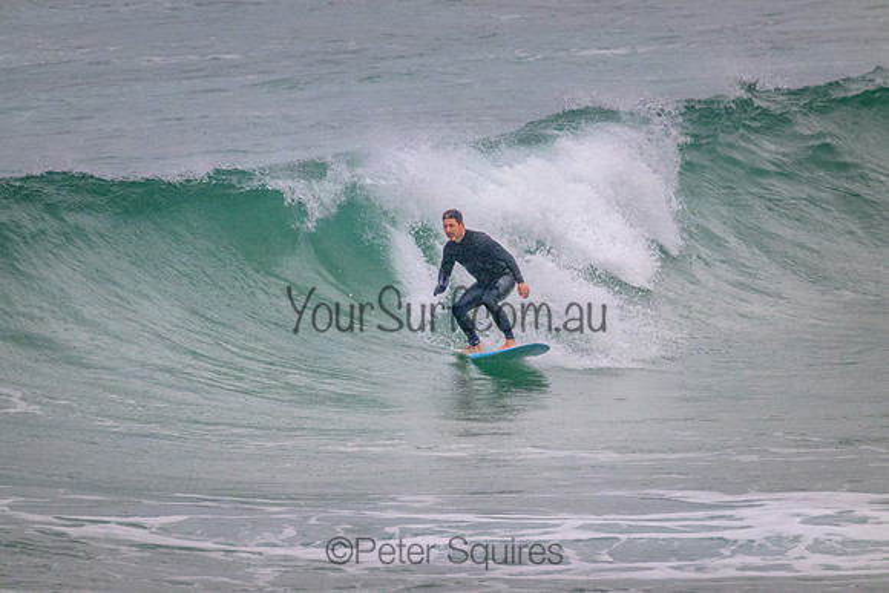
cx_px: 444
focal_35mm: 800
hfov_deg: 2.6
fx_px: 19759
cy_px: 296
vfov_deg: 1.7
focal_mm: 800
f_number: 11
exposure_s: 1/1250
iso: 6400
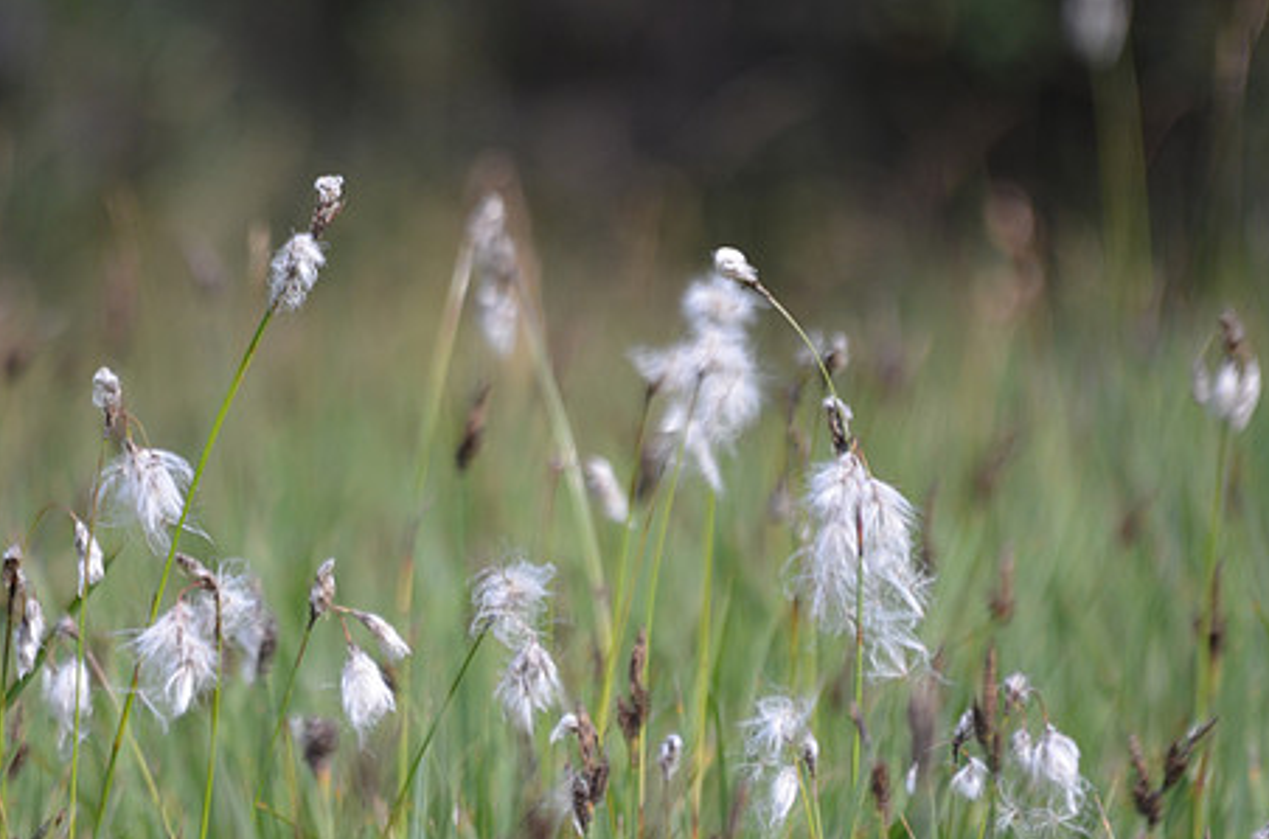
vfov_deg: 2.4
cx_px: 503
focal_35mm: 577
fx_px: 20289
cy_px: 533
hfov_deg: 3.6
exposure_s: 1/250
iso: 400
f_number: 5.6
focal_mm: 300
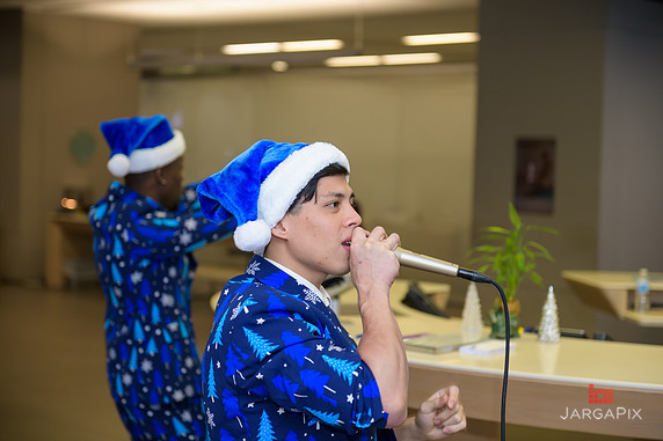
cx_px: 335
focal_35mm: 71
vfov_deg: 19.2
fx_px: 1307
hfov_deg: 28.5
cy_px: 220
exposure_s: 1/125
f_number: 3.2
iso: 400
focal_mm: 70
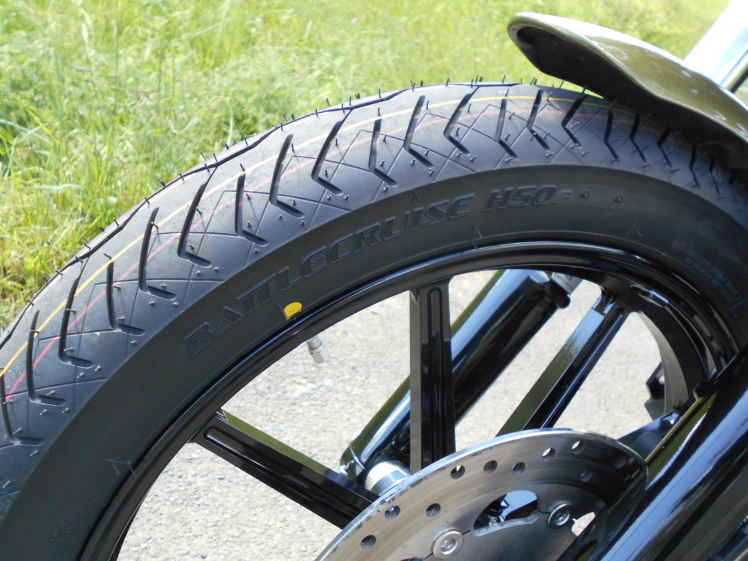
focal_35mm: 34
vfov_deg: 41.8
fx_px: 735
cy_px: 280
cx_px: 374
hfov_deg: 54.0
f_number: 3.6
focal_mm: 5.8
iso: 280
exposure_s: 1/250
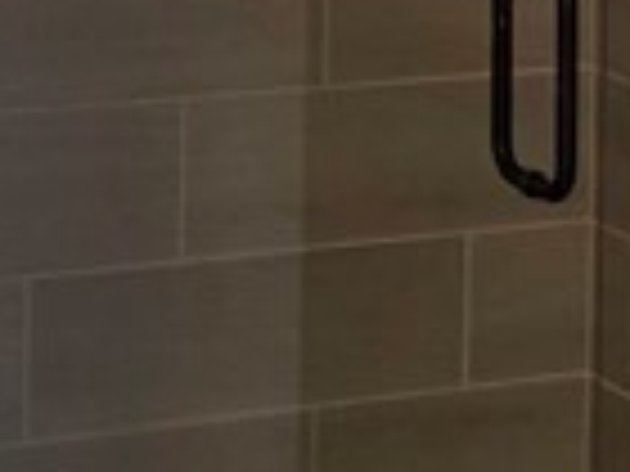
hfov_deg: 11.8
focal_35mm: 168
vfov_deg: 8.5
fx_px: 3058
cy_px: -355
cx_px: 346
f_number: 1.4
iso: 160
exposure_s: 1/120
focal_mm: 6.5
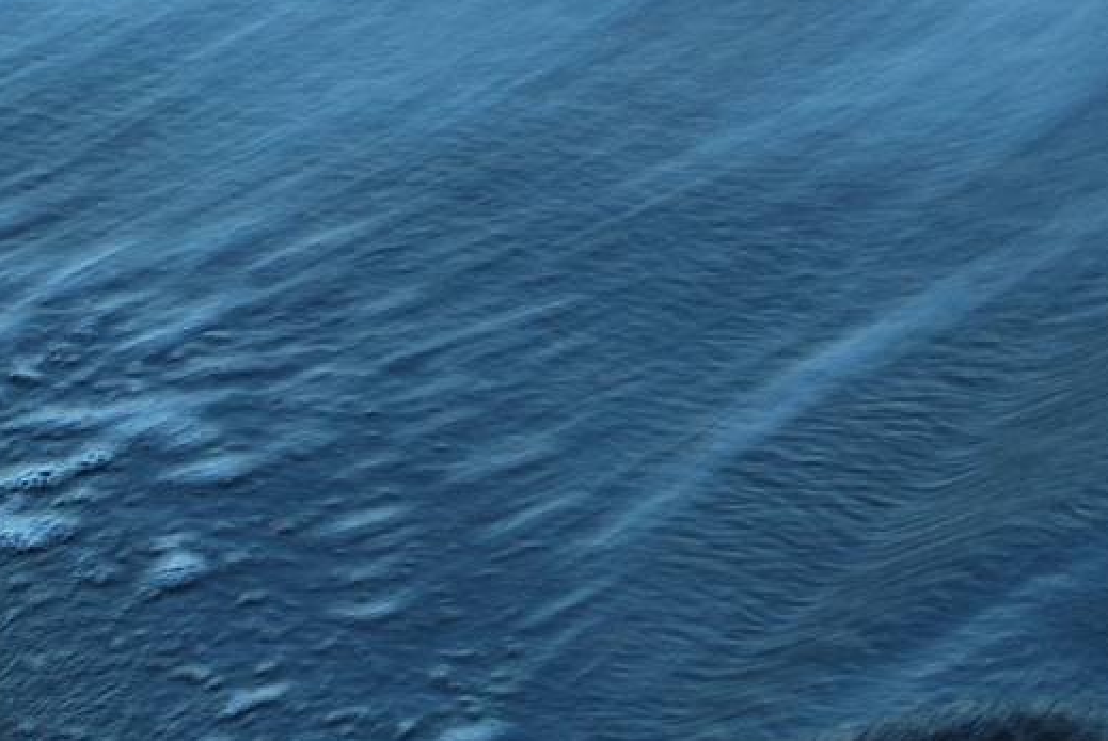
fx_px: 7841
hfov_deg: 8.0
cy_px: 563
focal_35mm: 255
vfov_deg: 5.4
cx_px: 1345
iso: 100
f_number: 22
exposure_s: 1/3
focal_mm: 55
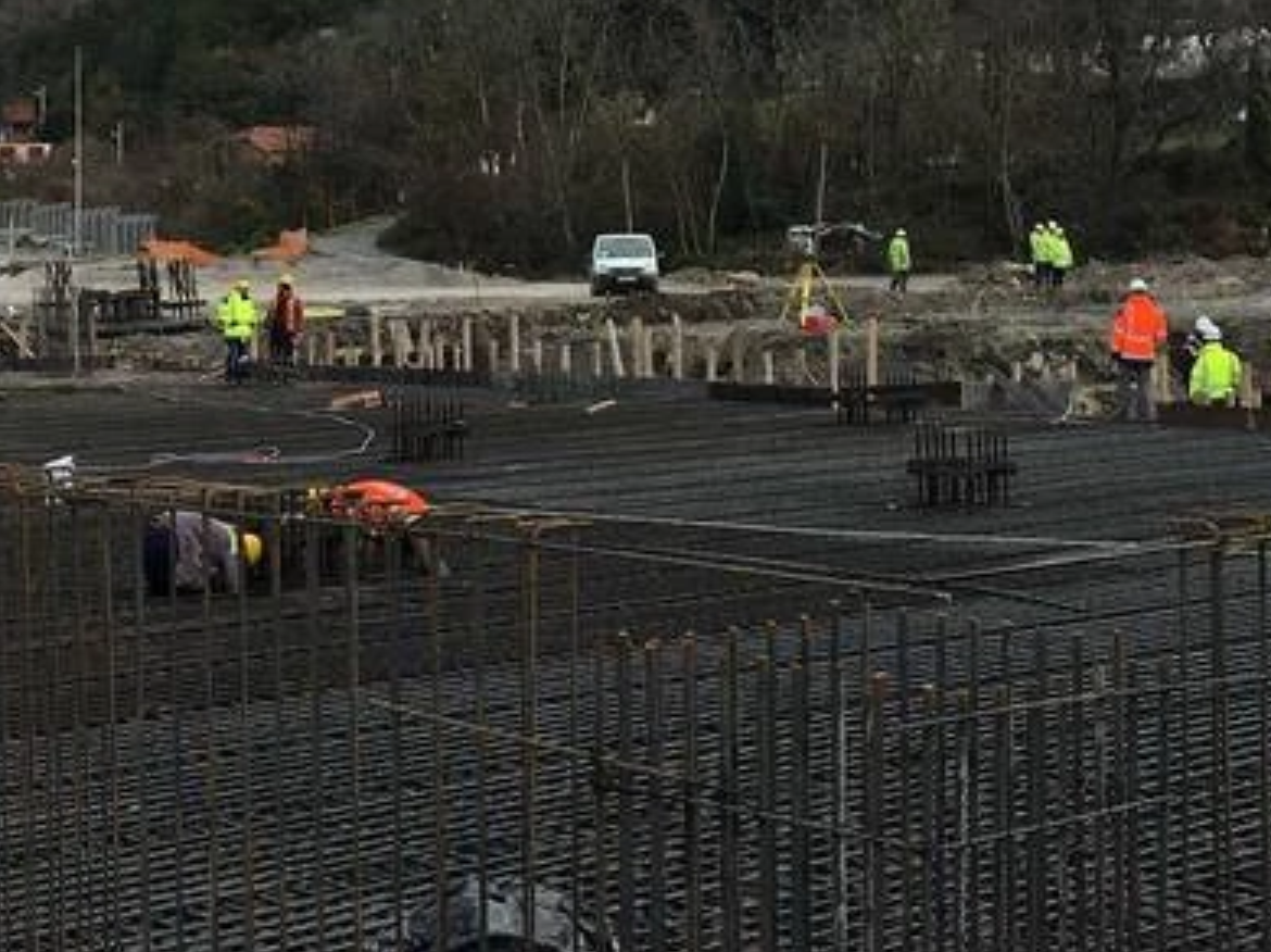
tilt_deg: +2.9
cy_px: 235
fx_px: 2752
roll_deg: -0.1
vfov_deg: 19.5
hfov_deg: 26.0
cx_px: 619
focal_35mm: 75
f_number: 2.2
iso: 25
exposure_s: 1/725
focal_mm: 4.15
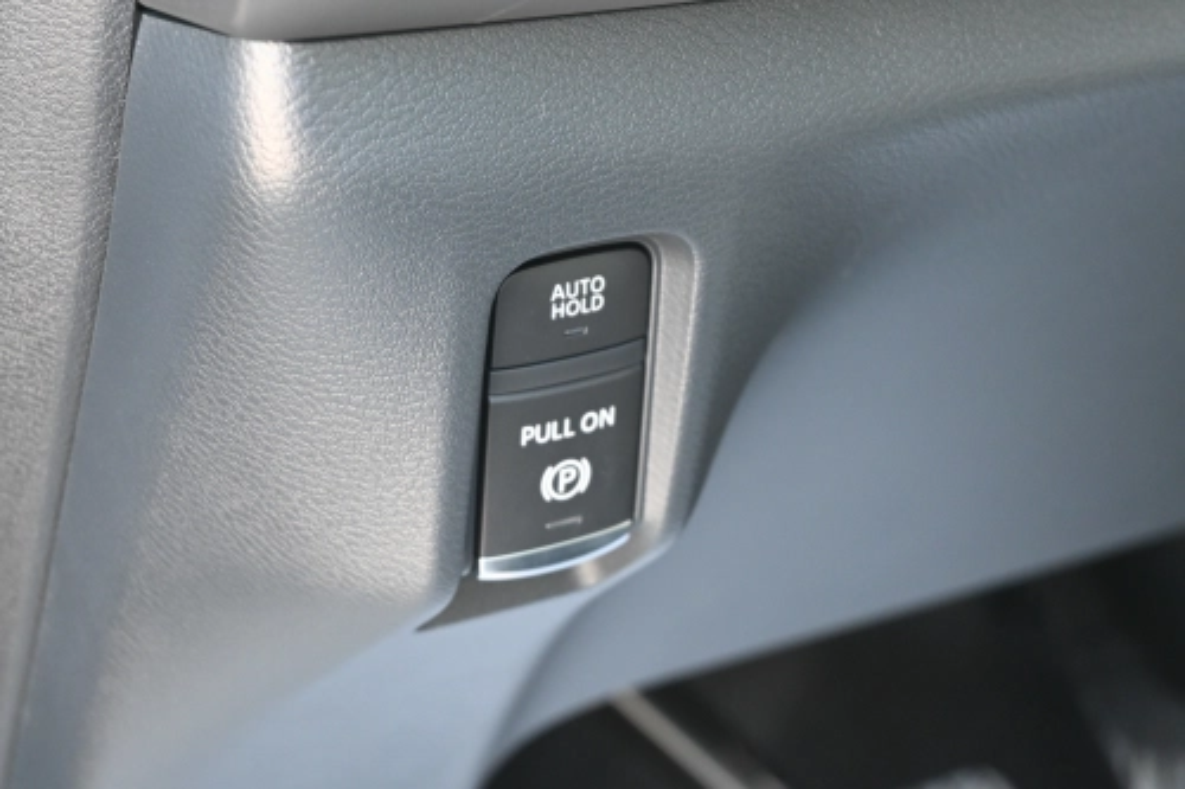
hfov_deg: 28.1
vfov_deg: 18.9
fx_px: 2369
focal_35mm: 72
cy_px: 394
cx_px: 592
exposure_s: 1/125
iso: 2200
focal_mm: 48
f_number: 6
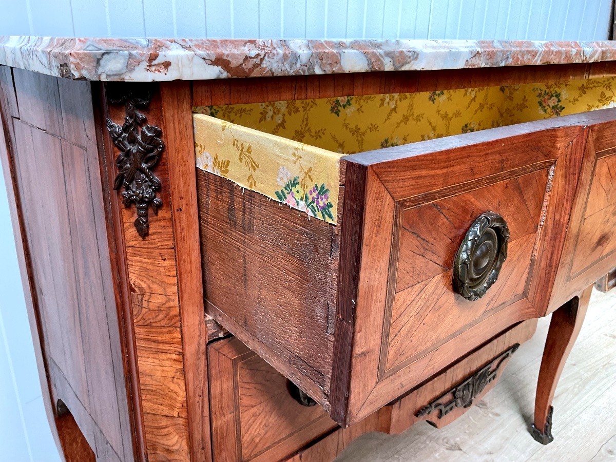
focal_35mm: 29
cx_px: 308
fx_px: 516
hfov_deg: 61.7
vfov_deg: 48.2
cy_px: 231
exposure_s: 1/120
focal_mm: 3
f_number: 1.8
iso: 50
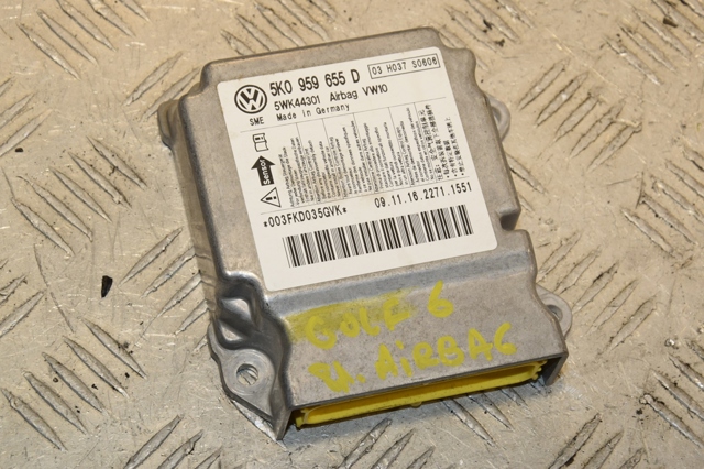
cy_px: 234
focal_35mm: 99
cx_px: 352
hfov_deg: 20.6
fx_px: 1935
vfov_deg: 13.8
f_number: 10
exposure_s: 1/200
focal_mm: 66
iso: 800
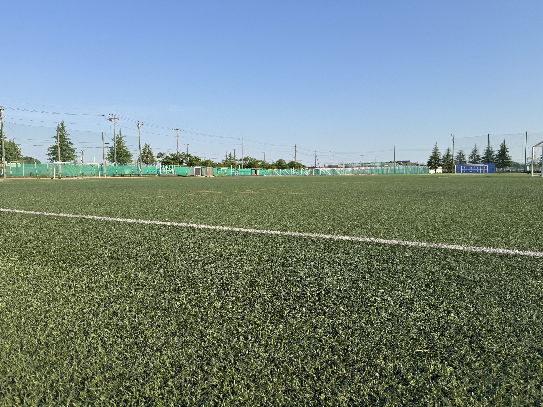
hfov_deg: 71.6
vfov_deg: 56.8
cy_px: 204
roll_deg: +0.4
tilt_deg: -4.0
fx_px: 376
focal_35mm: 24
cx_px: 272
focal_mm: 6.76
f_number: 1.78
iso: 80
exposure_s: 1/2833
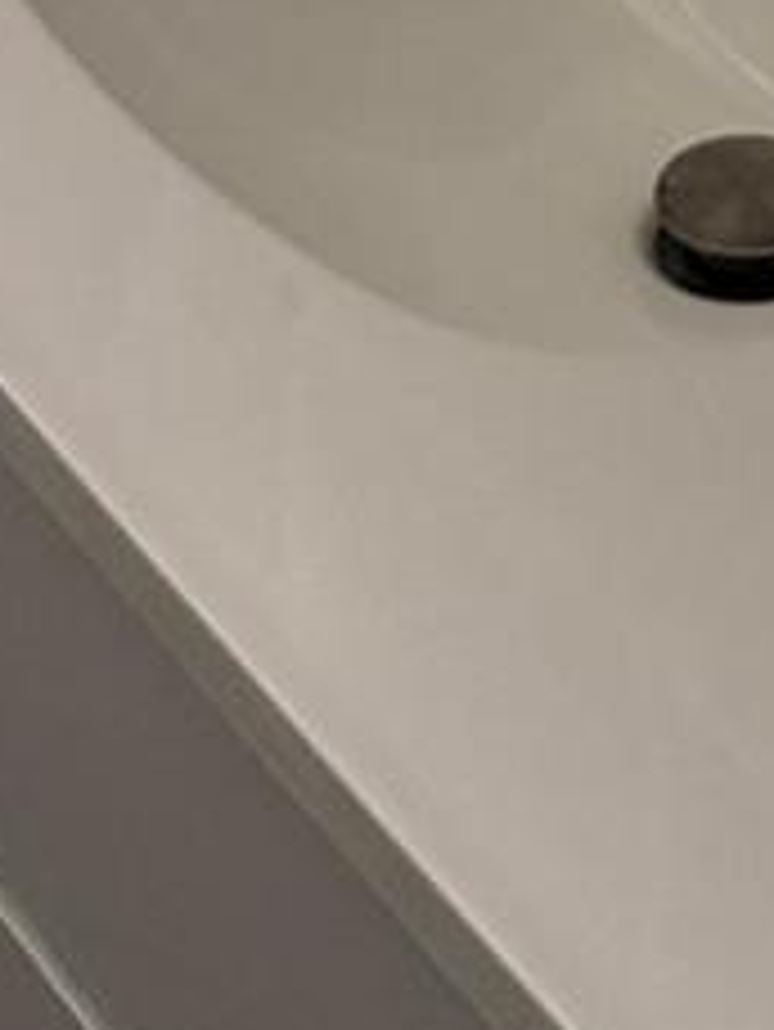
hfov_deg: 9.1
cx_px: 904
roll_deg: -0.9
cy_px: -2141
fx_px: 4795
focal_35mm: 161
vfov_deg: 9.4
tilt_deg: -7.0
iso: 250
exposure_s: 1/120
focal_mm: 6.76
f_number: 1.78
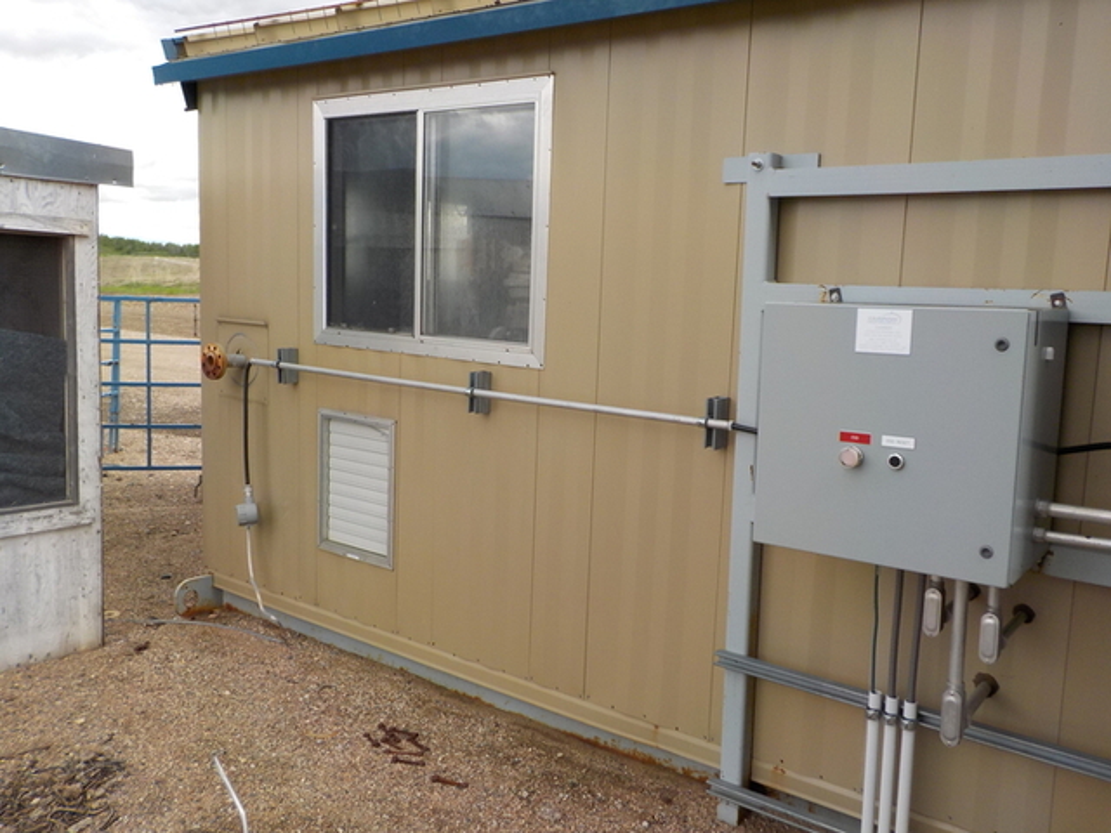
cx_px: 556
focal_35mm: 30
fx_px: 963
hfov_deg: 60.0
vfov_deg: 46.8
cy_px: 416
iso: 125
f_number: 3.3
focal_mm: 4.1
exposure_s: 1/320
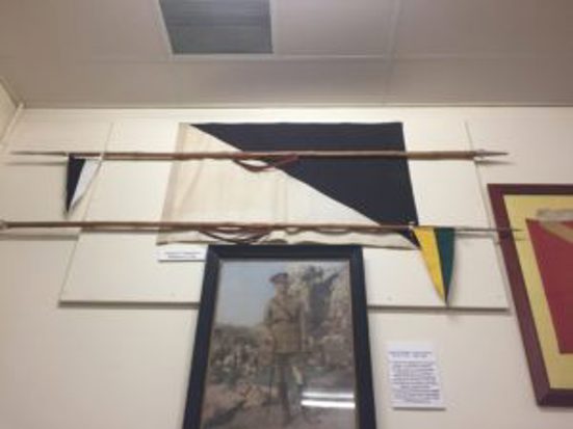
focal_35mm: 29
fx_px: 480
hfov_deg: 61.7
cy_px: 214
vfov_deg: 48.2
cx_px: 286
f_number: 2.2
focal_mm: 4.15
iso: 64
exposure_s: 1/33
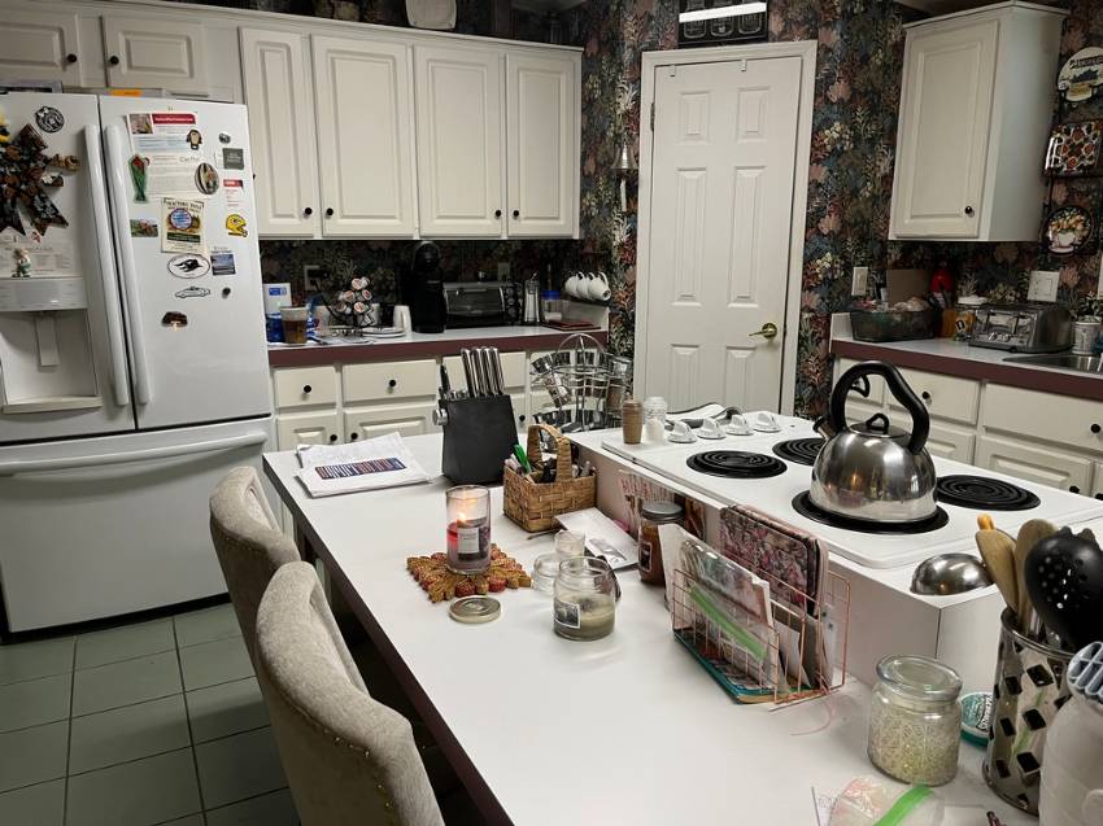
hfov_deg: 67.3
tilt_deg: -13.5
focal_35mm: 26
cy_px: 413
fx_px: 828
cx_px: 552
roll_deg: +0.6
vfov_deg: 53.0
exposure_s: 1/60
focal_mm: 5.1
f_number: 1.6
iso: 100
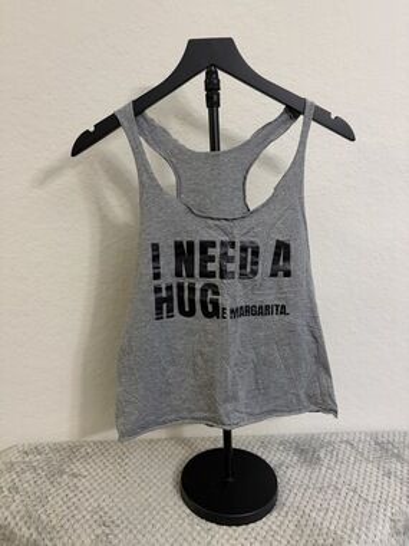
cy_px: 273
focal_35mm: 26
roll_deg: -0.9
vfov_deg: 67.3
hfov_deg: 53.1
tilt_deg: -13.2
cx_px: 204
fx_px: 410
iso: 500
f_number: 1.6
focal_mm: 5.96
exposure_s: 1/40
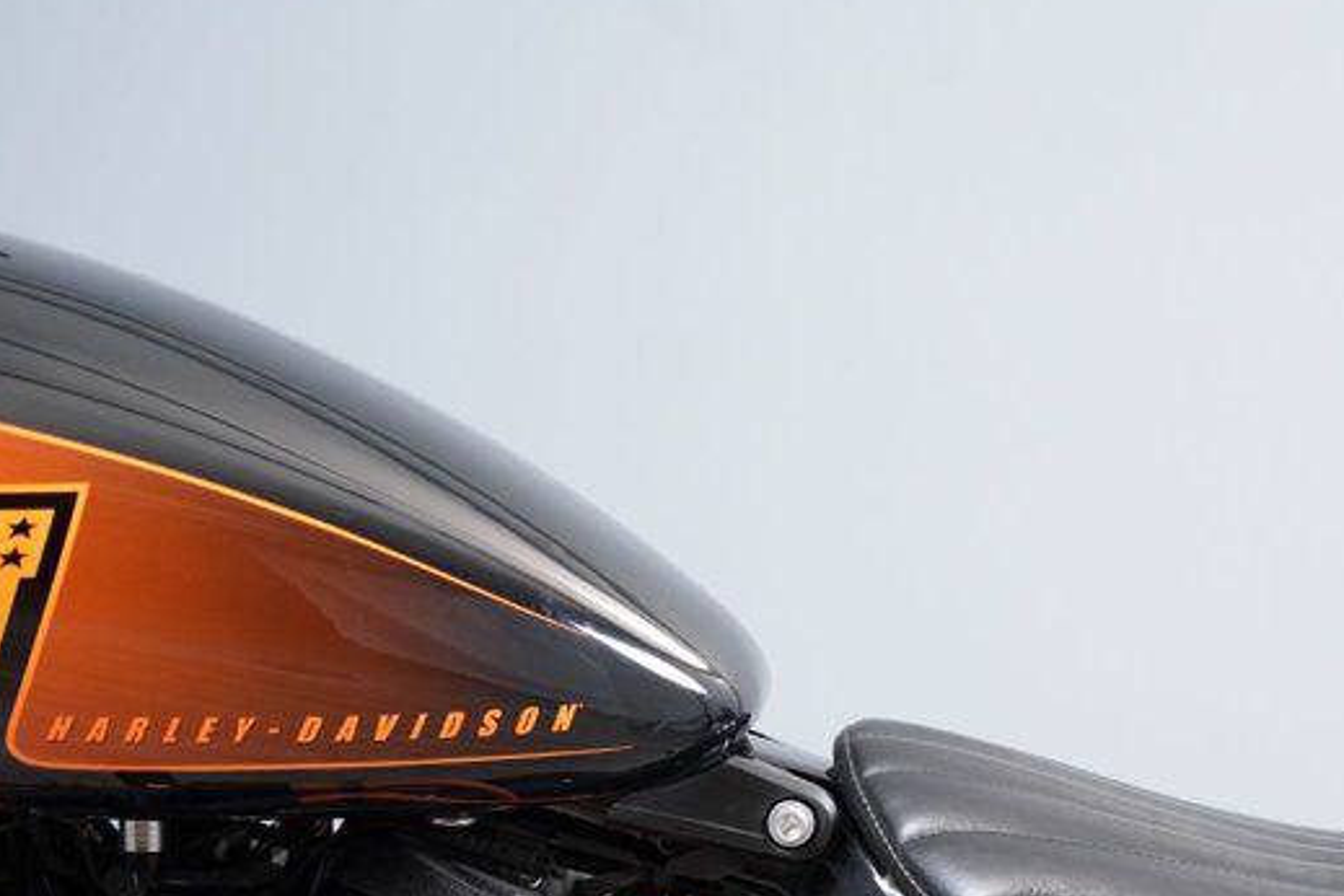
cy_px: 809
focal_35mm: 207
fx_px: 7727
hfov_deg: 9.9
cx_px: 1114
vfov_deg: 6.6
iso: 2000
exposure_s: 1/125
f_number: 4
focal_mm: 105
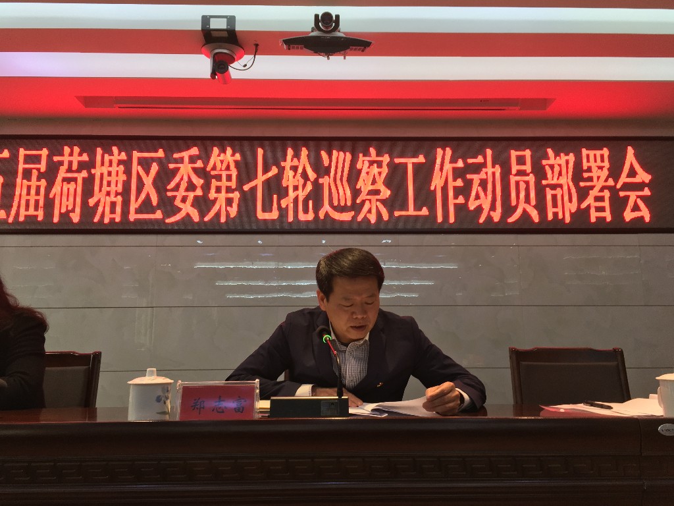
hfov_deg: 61.7
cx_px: 337
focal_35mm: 29
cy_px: 253
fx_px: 565
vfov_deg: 48.2
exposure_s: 1/50
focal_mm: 4.15
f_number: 2.2
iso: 32
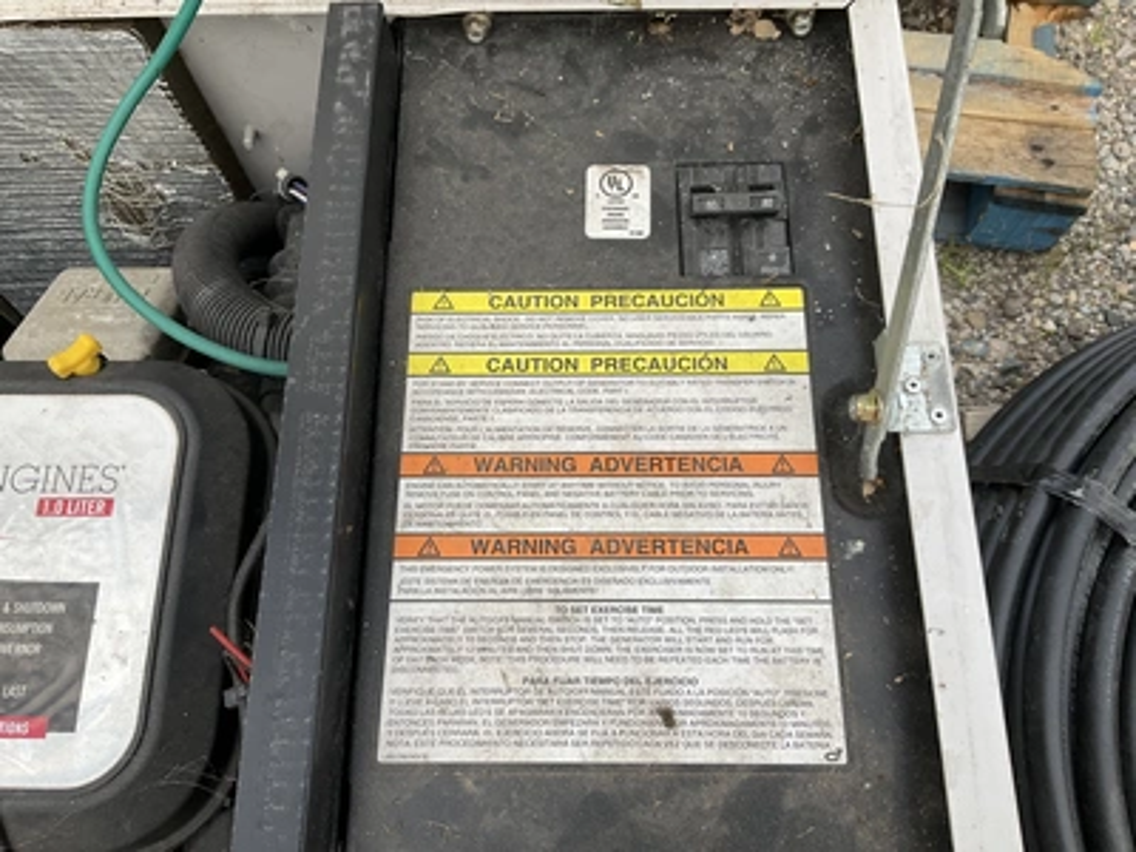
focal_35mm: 29
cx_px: 568
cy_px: 426
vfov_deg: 48.2
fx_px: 952
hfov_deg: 61.7
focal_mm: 3
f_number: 1.8
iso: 25
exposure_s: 1/122
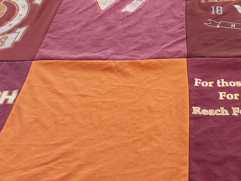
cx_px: 177
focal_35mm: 51
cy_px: 32
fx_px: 355
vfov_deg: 27.9
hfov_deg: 36.7
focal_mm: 2.91
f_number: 1.9
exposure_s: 1/60
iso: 200
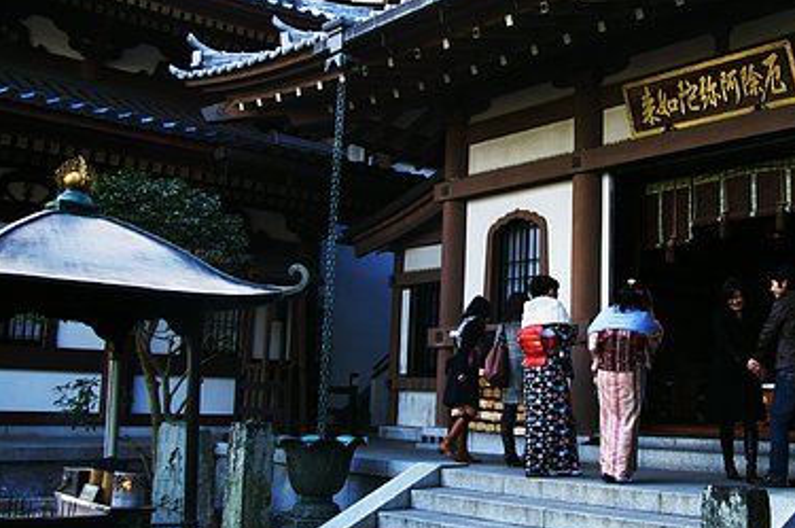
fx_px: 904
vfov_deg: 32.4
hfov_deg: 46.6
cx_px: 538
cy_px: 204
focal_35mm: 41
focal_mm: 20
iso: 200
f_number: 5.6
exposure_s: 1/90
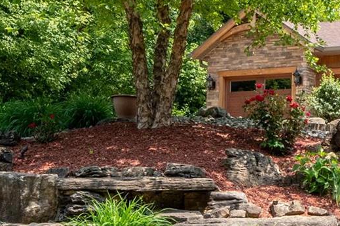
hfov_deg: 24.1
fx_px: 699
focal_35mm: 74
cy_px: 188
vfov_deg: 18.2
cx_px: 436
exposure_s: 1/200
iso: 400
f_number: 9
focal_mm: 12
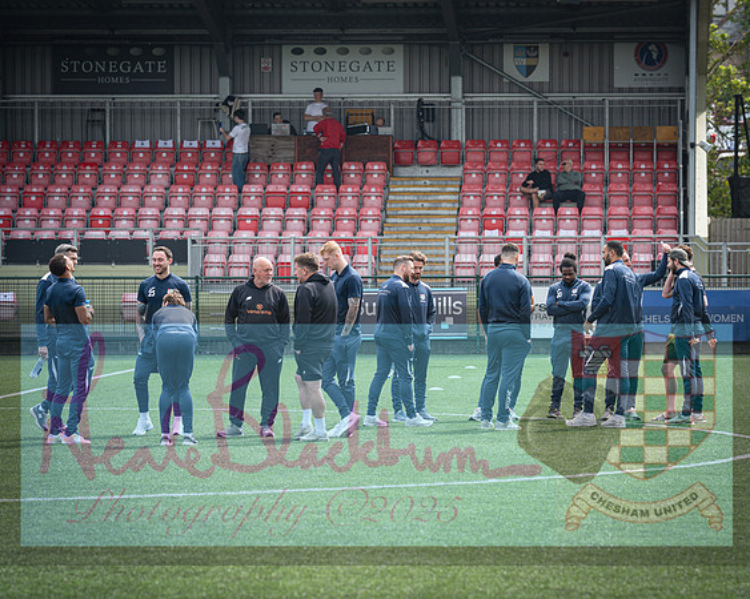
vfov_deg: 8.5
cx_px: 402
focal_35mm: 182
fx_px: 4041
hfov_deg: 10.6
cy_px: 300
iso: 400
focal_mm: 135
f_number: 4
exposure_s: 1/1400
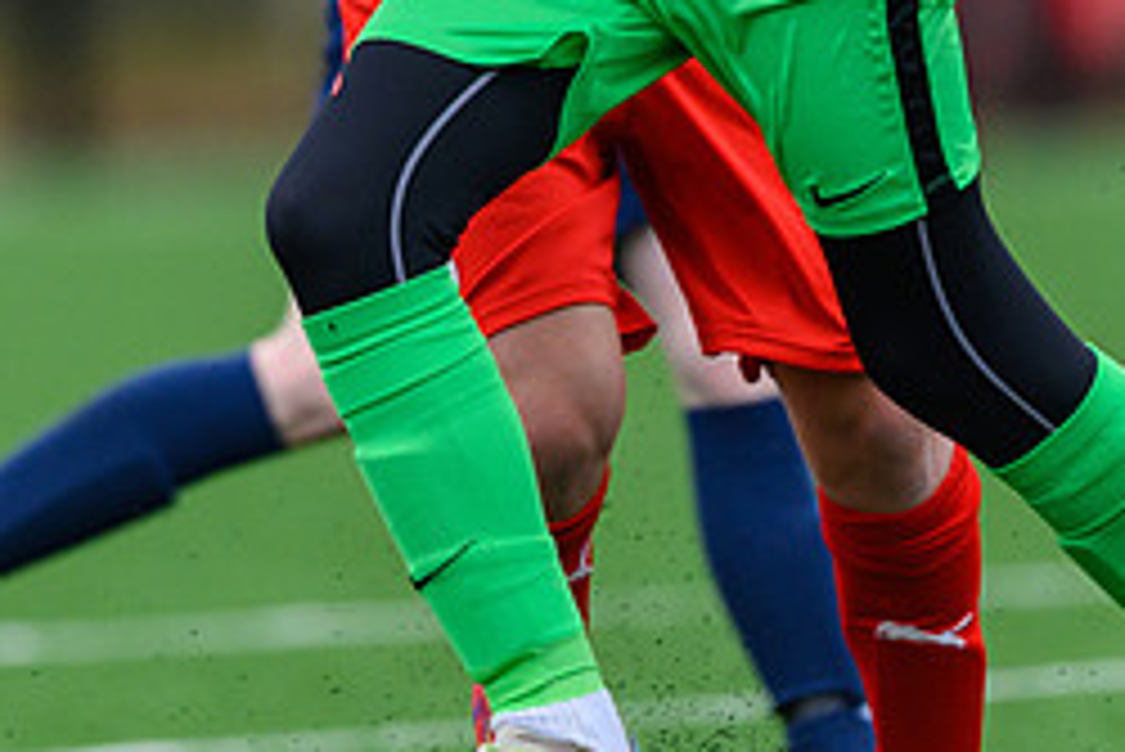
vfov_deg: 1.5
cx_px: 544
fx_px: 28984
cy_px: 167
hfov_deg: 2.2
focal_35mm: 927
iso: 2500
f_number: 2.8
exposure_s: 1/2000
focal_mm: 400
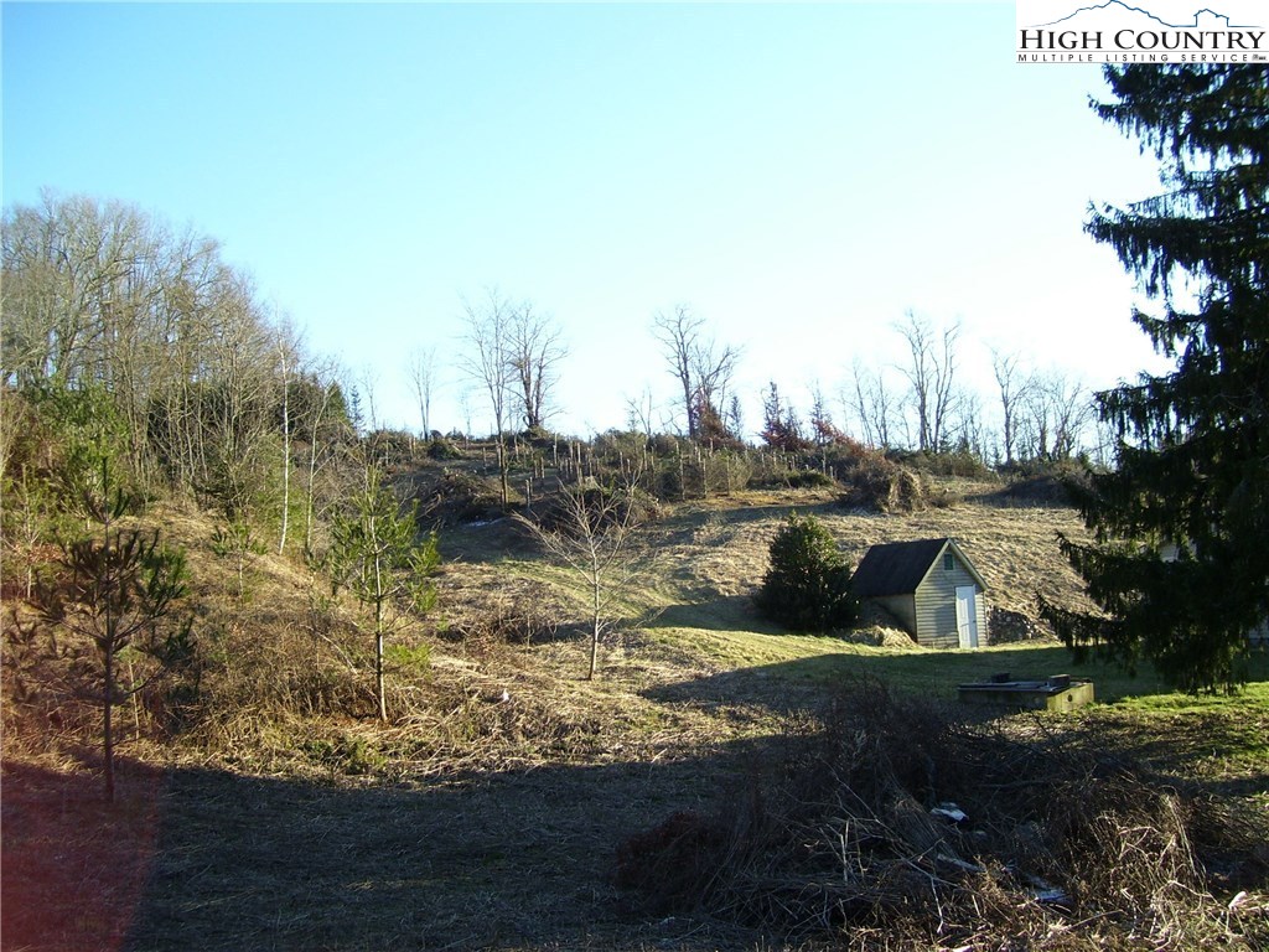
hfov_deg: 50.1
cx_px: 634
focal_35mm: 37
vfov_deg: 38.7
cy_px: 476
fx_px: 1356
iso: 80
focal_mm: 6
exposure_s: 1/350
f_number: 2.7
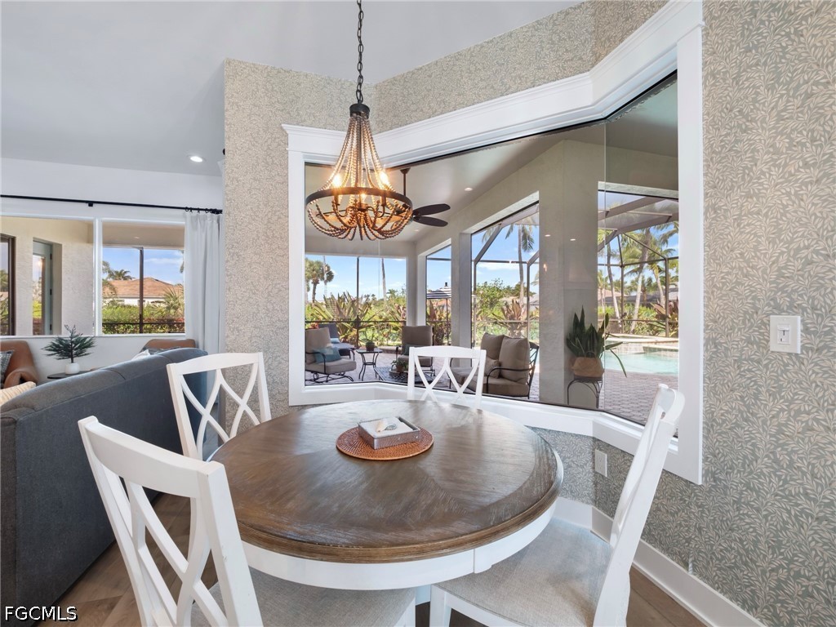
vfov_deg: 85.7
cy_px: 314
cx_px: 418
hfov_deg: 102.1
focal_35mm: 14
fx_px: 338
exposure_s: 1/4
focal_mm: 7
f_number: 7.1
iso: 200
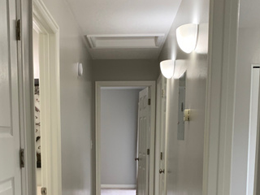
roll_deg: -1.6
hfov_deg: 36.8
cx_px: 119
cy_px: 184
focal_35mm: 52
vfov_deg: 26.8
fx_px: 391
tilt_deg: -6.4
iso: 100
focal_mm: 4.25
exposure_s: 1/60
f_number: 1.8
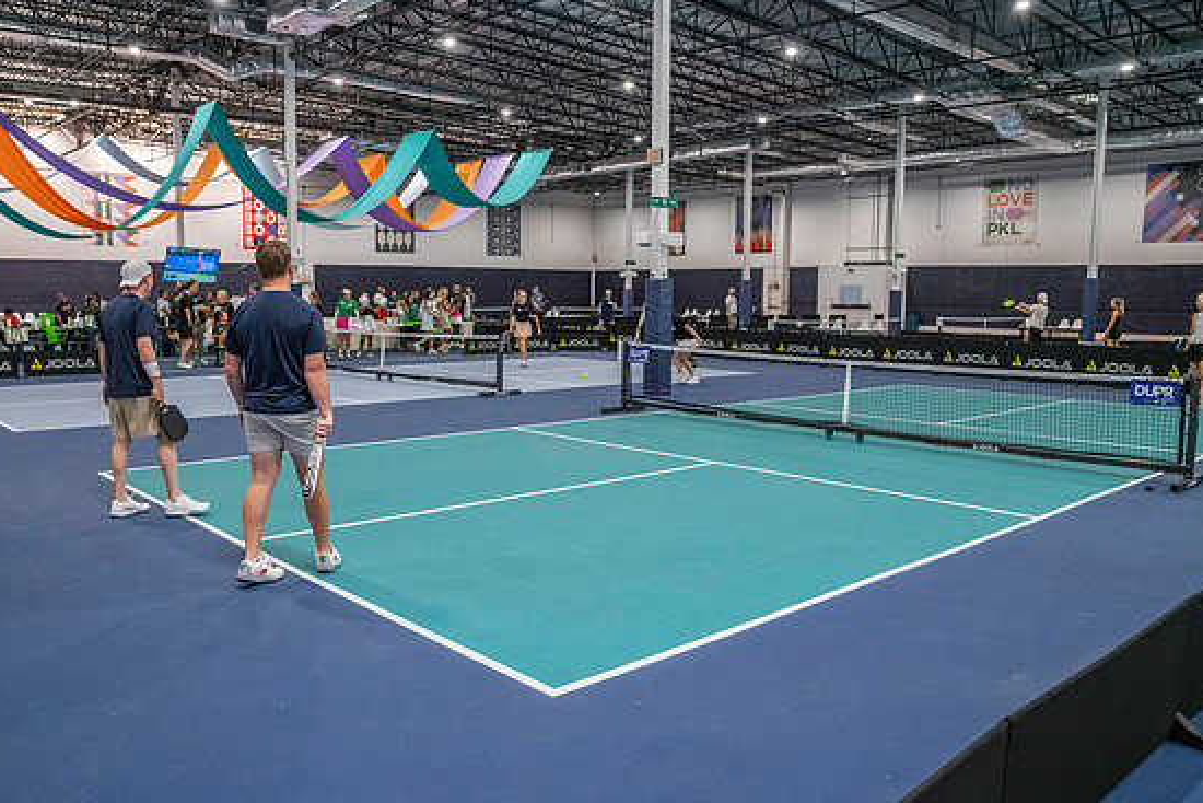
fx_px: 936
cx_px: 567
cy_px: 421
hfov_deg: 65.4
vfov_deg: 46.4
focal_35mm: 28
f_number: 4
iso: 6400
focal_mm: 24
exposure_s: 1/800
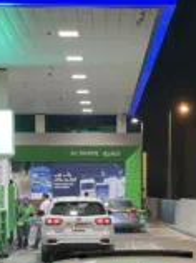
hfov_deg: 11.2
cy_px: 275
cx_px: 146
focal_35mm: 132
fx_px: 999
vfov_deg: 14.7
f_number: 2
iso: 125
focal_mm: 6
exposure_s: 1/33
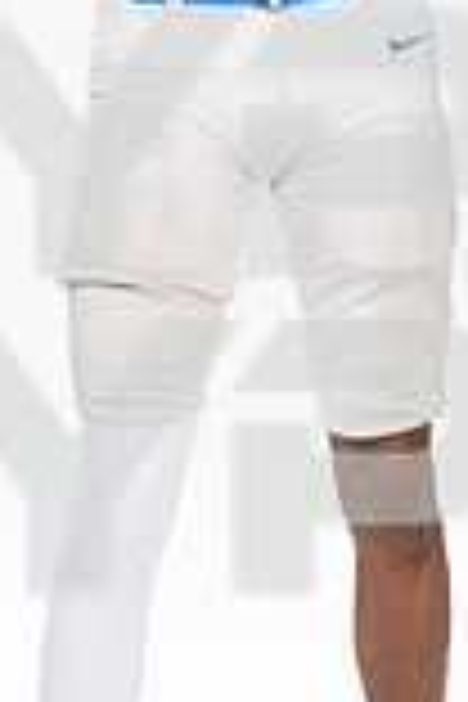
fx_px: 3646
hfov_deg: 7.3
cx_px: 189
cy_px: 144
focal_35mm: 187
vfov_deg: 11.0
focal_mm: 65
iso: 800
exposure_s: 1/320
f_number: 7.1
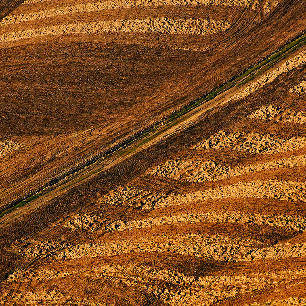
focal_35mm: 592
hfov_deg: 3.0
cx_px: 36
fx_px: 5921
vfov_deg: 3.0
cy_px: 278
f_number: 8
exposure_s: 1/640
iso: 200
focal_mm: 220
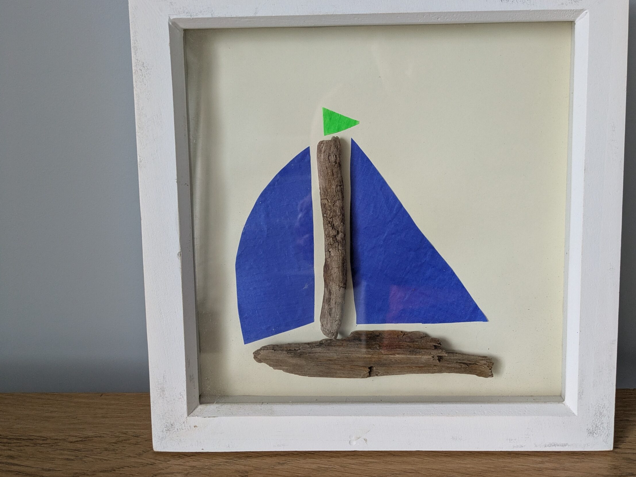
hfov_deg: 61.3
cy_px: 212
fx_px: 533
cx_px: 368
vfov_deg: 48.2
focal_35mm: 29
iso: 363
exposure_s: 1/100
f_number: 1.89
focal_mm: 5.43
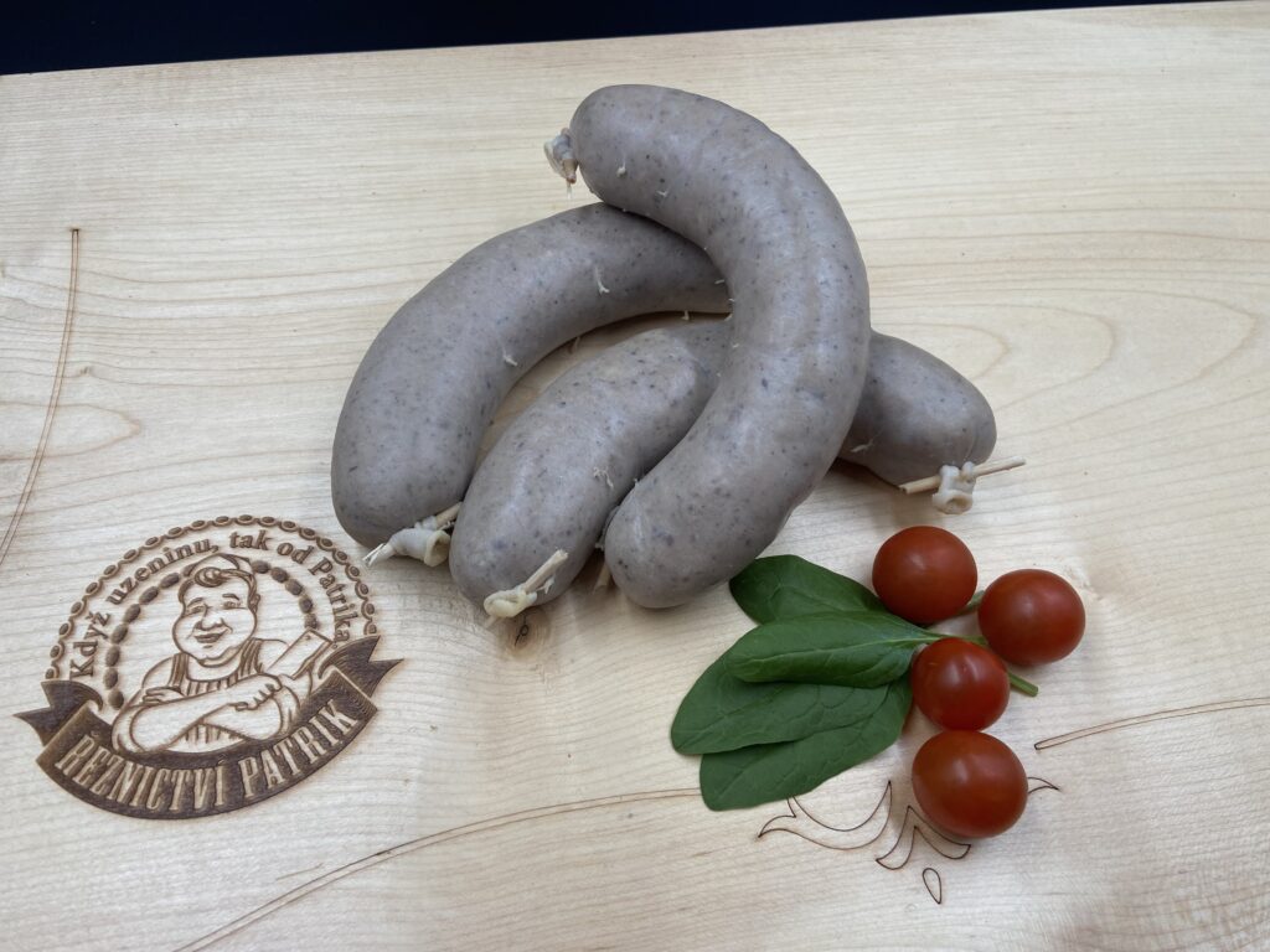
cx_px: 635
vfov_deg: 53.1
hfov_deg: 67.3
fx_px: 954
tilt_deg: -57.5
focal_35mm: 26
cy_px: 476
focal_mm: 4.25
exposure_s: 1/122
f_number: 1.8
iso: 50
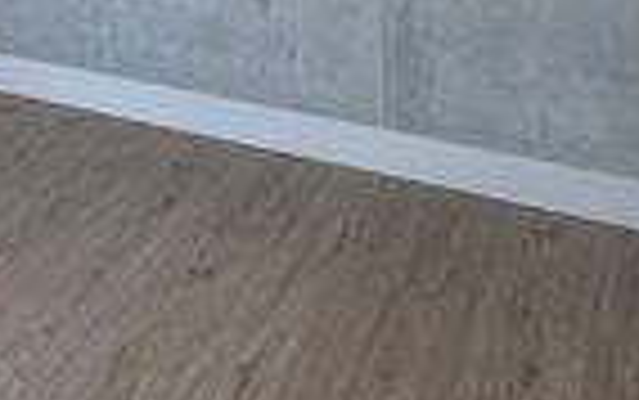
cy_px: -337
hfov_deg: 28.0
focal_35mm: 67
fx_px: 1168
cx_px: -58
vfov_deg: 16.2
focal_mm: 2.22
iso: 40
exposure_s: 1/108
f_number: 2.2
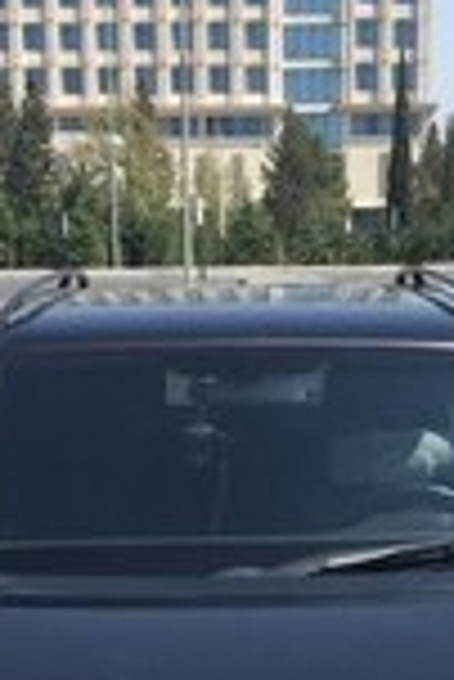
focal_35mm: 99
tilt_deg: -17.5
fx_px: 1868
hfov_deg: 13.8
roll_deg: -0.3
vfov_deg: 19.3
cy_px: 838
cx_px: 279
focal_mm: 4.15
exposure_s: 1/1464
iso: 32
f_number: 2.2
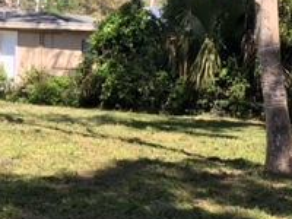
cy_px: 239
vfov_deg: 15.5
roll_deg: -3.0
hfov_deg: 20.9
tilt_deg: -13.6
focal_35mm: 93
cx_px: 69
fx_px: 784
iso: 25
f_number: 2.2
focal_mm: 4.15
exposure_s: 1/587
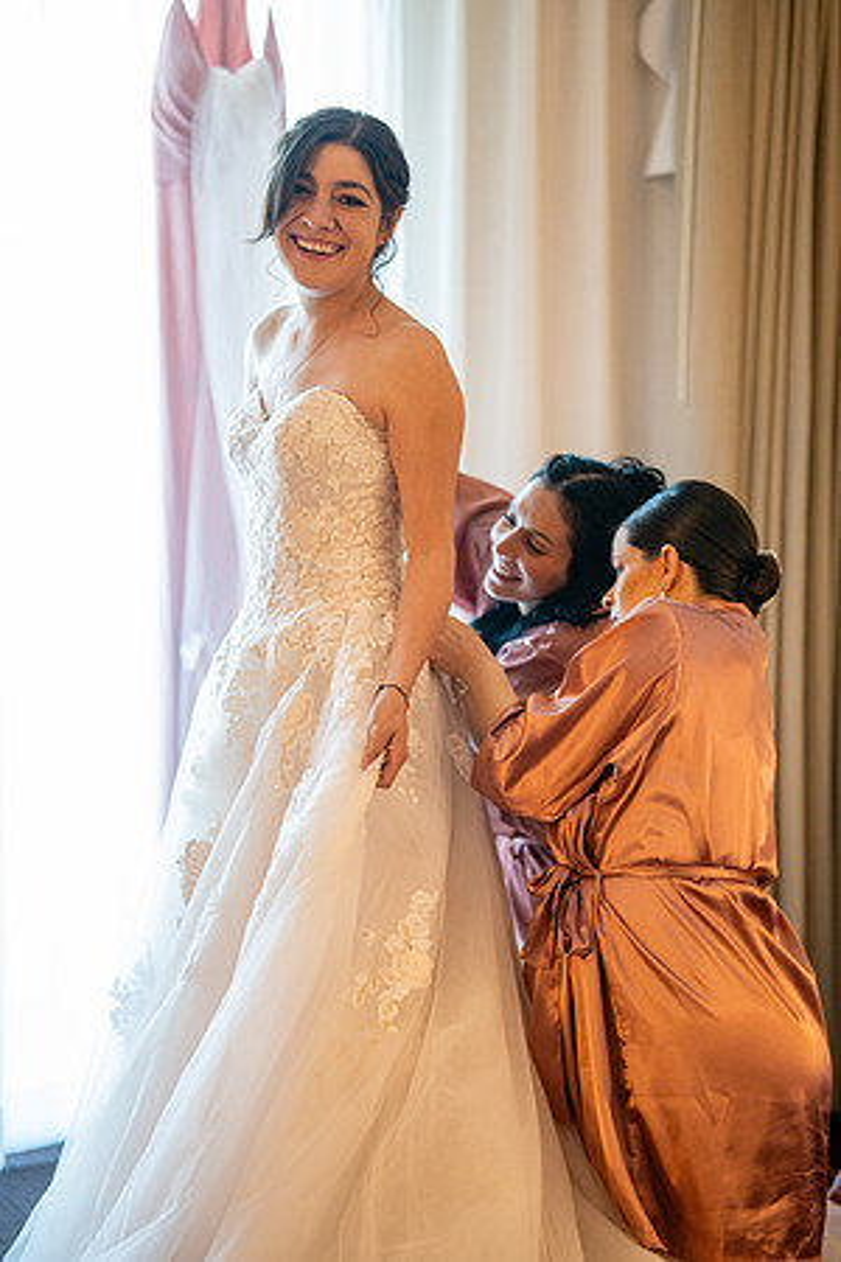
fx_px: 2978
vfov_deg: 23.9
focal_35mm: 85
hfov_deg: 16.1
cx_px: 420
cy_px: 631
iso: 1250
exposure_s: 1/200
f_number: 1.4
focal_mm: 85
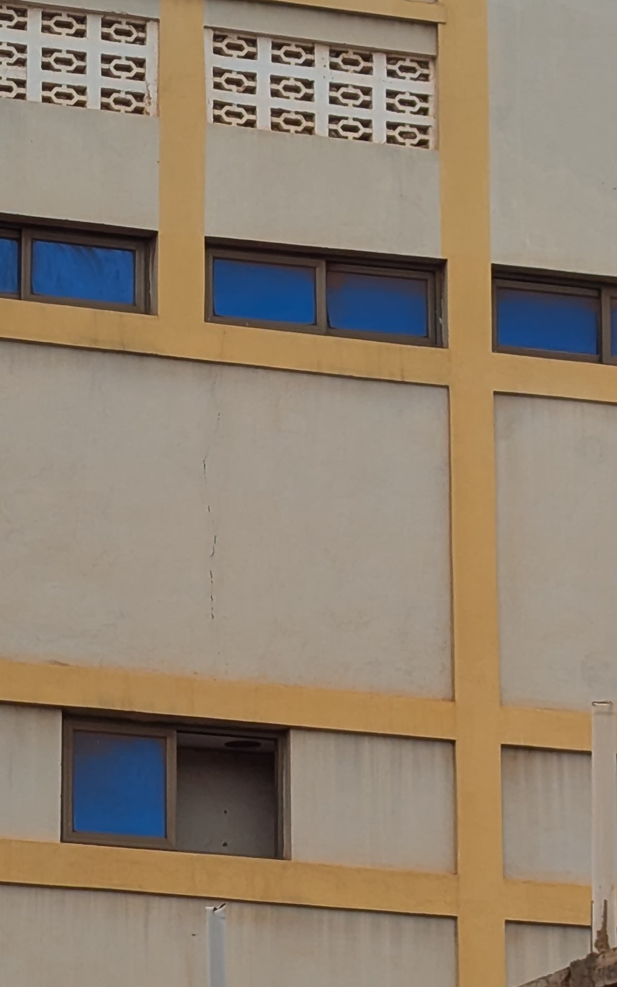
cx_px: -48
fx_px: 3954
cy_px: 653
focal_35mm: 147
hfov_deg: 8.9
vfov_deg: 14.2
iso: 48
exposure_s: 1/2110
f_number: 1.85
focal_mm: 6.81
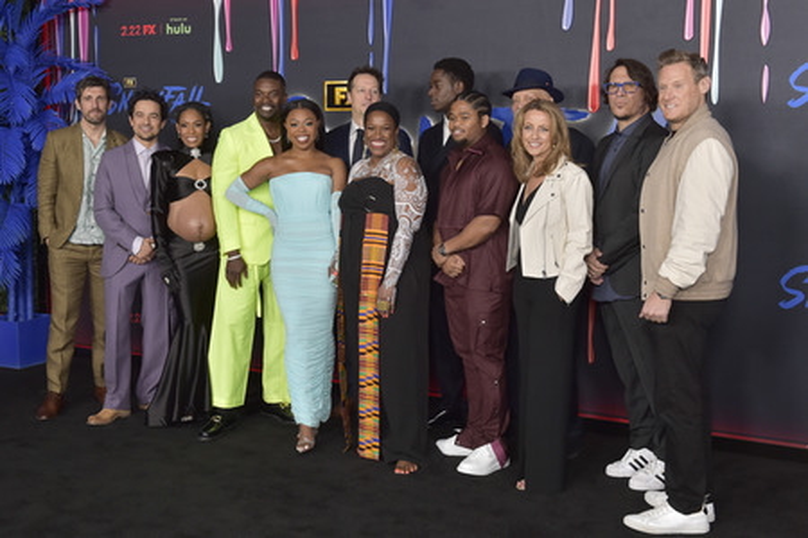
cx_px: 404
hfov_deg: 43.6
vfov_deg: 29.9
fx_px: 1010
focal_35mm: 45
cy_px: 269
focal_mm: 45
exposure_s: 1/250
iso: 2000
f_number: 6.3
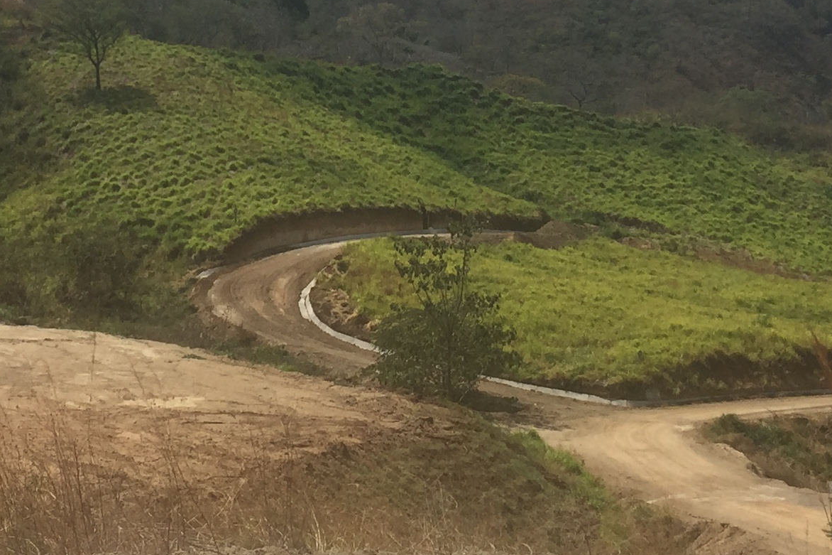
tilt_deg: -0.5
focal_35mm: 84
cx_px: 192
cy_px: 86
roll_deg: -1.6
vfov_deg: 16.1
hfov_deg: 23.9
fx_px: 1941
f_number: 2.2
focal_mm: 4.15
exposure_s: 1/3049
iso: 32
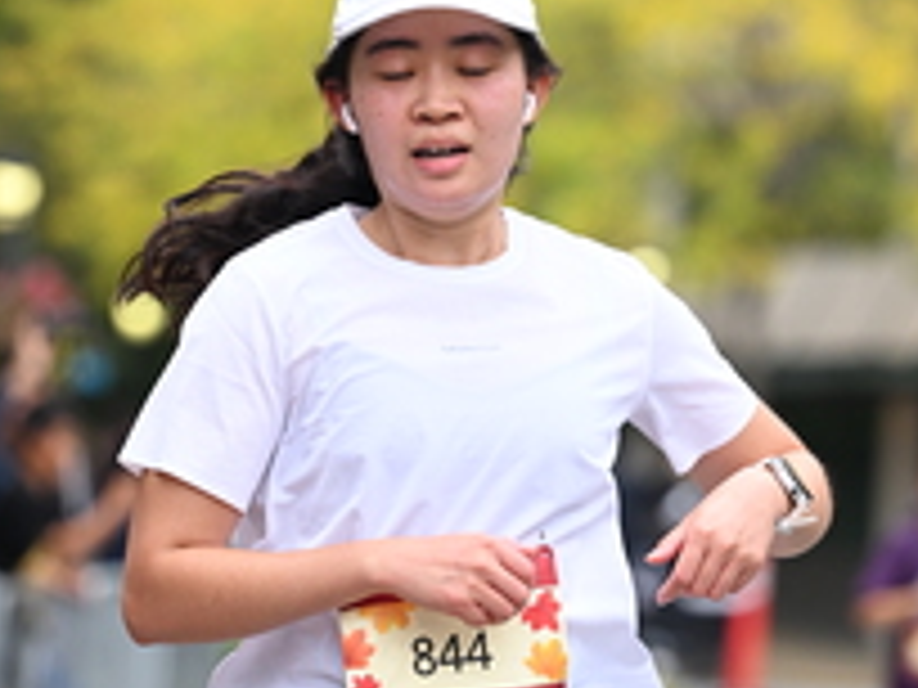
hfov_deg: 6.4
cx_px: 529
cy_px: 342
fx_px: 8248
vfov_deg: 4.8
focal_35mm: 311
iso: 640
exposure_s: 1/2000
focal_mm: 120
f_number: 2.8
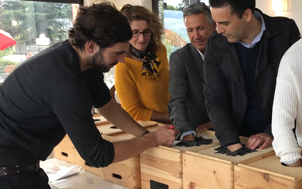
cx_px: 249
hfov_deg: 37.9
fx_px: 420
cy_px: 117
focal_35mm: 51
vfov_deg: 25.3
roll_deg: +1.5
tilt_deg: -9.7
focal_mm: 3.99
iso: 32
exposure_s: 1/100
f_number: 1.8
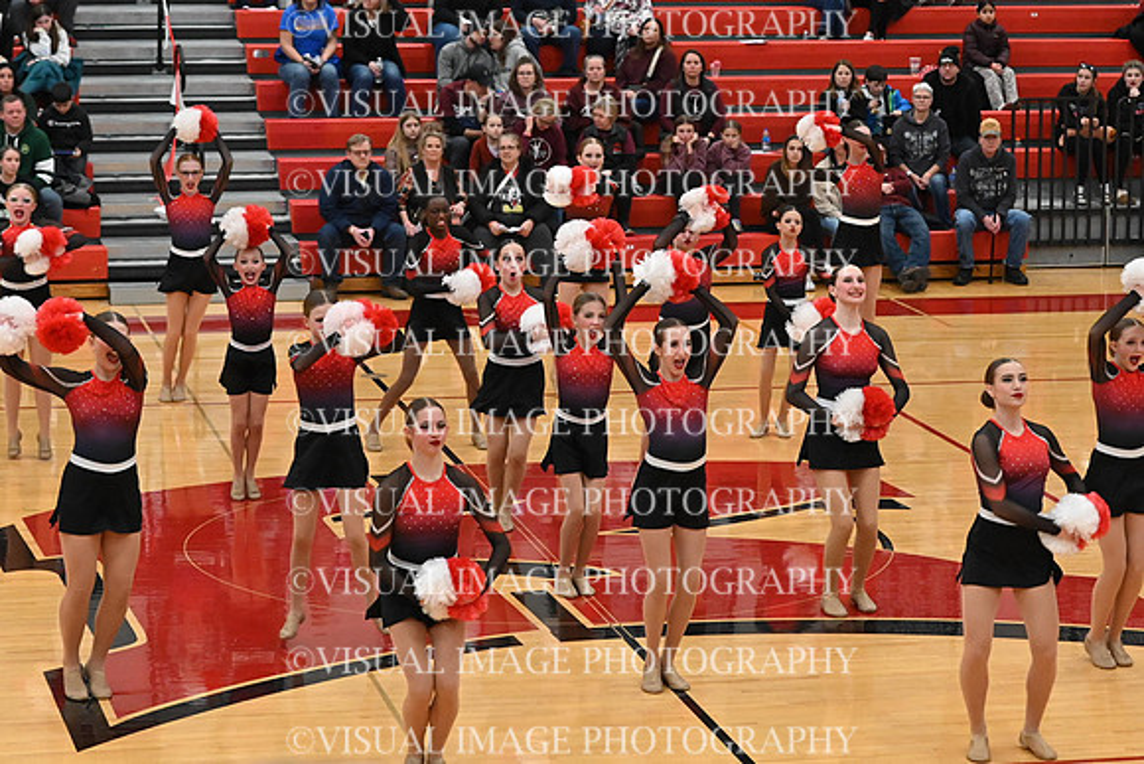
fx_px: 3337
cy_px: 382
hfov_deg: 19.5
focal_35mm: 105
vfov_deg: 13.0
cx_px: 572
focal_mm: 70
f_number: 4
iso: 8000
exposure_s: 1/400
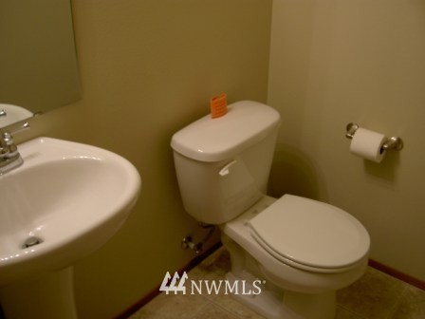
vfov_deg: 36.8
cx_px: 212
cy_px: 160
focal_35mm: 39
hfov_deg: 47.9
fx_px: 479
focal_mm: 8
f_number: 2.8
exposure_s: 1/8
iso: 100
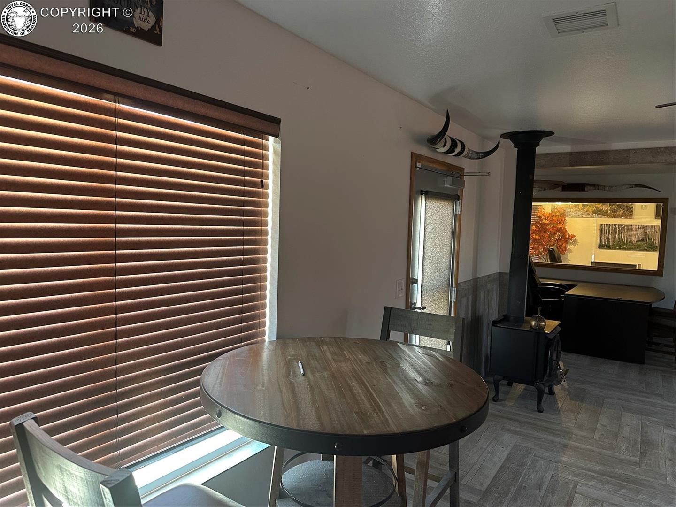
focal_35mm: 24
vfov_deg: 56.8
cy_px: 254
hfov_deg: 71.6
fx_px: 469
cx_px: 338
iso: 250
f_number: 1.78
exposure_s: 1/60
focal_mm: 6.86
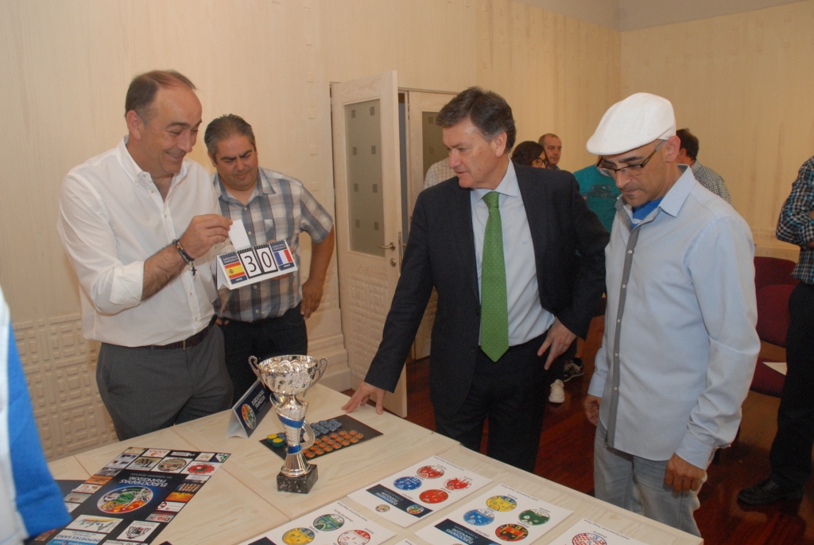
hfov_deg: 67.3
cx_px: 407
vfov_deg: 48.0
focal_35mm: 27
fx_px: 611
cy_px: 272
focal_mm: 18
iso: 1000
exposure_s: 1/60
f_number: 7.1
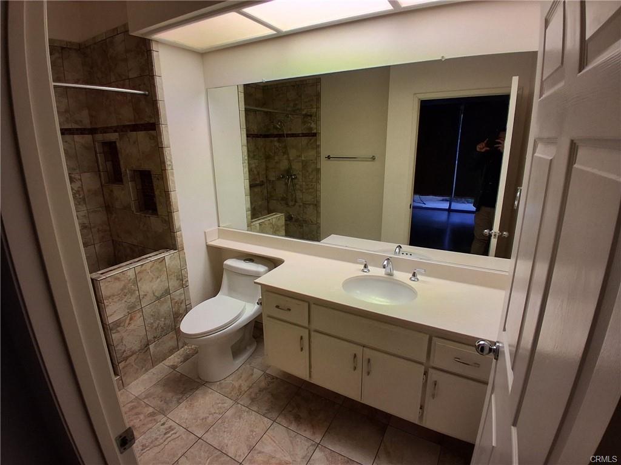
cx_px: 310
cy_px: 232
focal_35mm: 17
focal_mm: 1.4
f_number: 2.2
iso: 100
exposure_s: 1/60
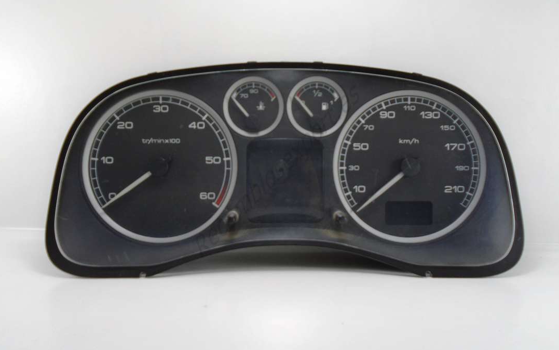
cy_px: 167
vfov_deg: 44.5
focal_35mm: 28
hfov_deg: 66.5
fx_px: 427
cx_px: 282
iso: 100
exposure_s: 1/80
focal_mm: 4.6
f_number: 3.2
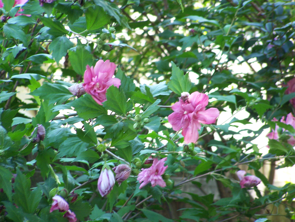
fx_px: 2701
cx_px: 148
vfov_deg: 4.7
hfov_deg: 6.3
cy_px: 111
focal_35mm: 317
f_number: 3.6
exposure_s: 1/50
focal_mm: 52.6
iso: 140
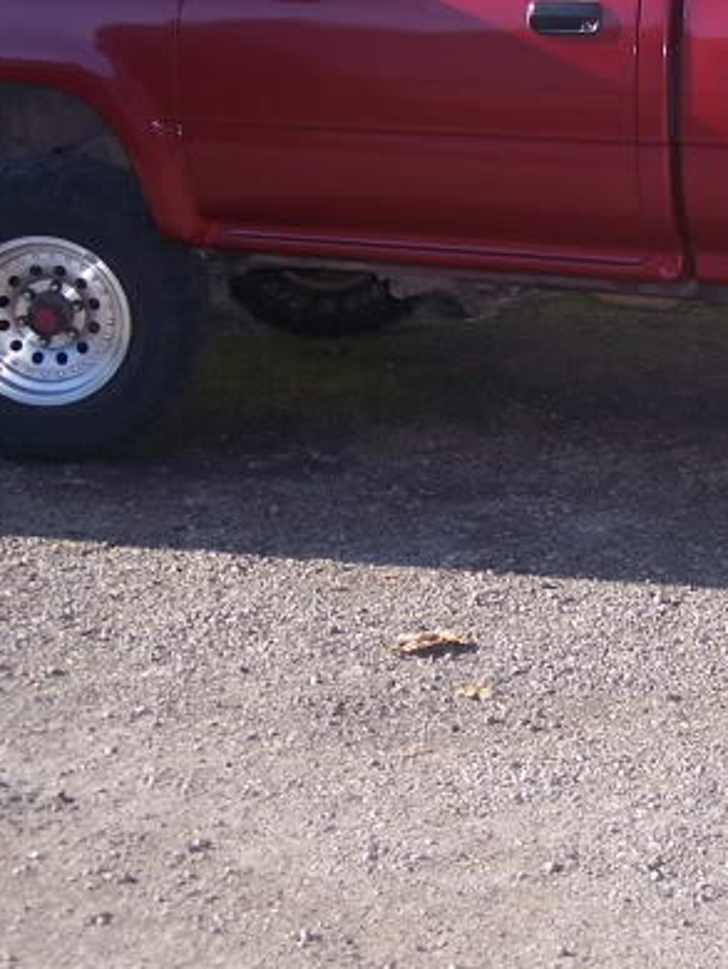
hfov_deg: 17.9
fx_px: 2241
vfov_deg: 24.3
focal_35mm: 80
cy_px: 306
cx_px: 758
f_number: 3.4
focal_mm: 8
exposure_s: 1/350
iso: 100
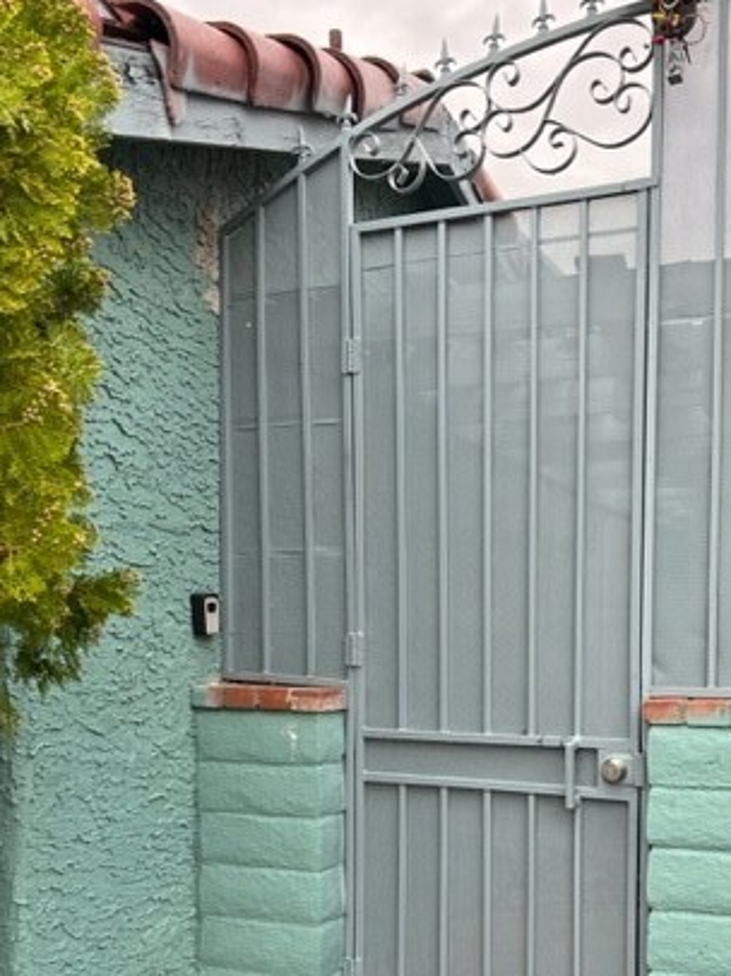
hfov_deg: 34.7
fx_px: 1156
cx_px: 495
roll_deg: +1.6
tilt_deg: -1.5
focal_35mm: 41
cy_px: 724
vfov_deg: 44.4
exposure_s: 1/394
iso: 50
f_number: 1.5
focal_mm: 5.7
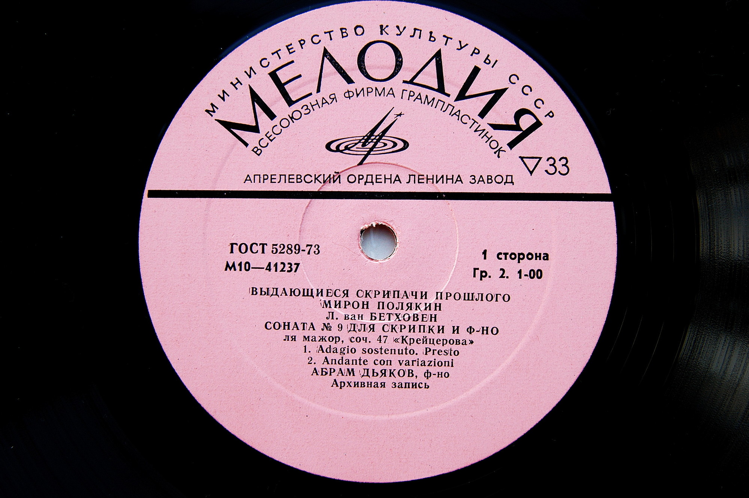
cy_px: 249
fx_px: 1091
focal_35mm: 52
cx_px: 374
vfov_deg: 25.7
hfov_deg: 37.9
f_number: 5
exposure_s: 1/90
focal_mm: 35
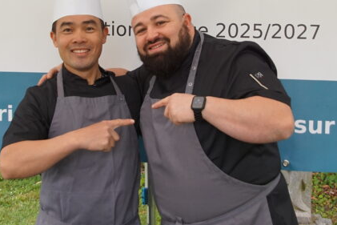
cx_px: 175
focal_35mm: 73
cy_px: 49
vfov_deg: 18.5
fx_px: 684
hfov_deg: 27.7
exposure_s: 1/200
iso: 640
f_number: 4
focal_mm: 20
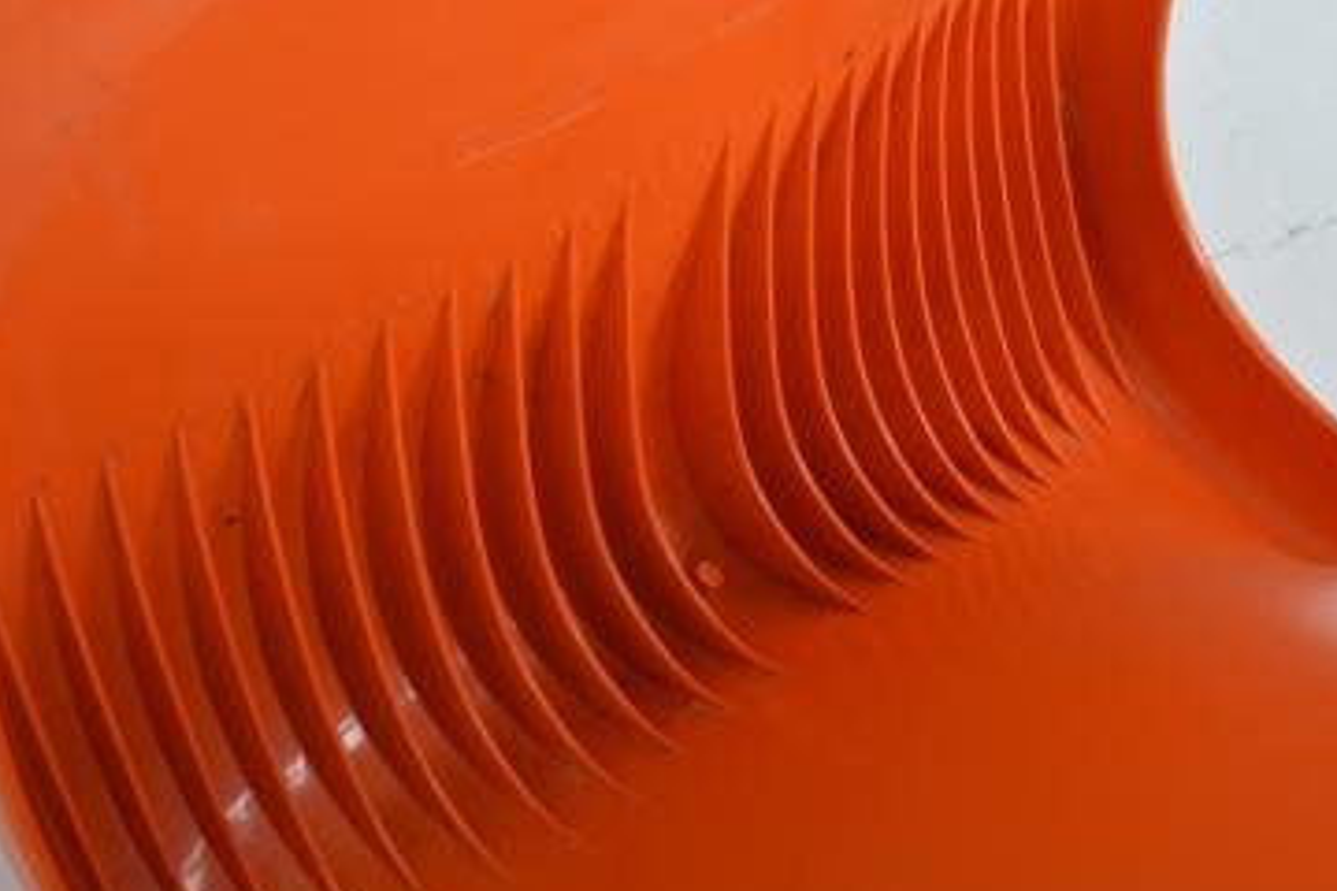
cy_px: 438
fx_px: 2971
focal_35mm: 80
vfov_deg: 17.1
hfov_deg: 25.3
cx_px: 798
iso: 400
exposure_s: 1/160
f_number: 8
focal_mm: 32
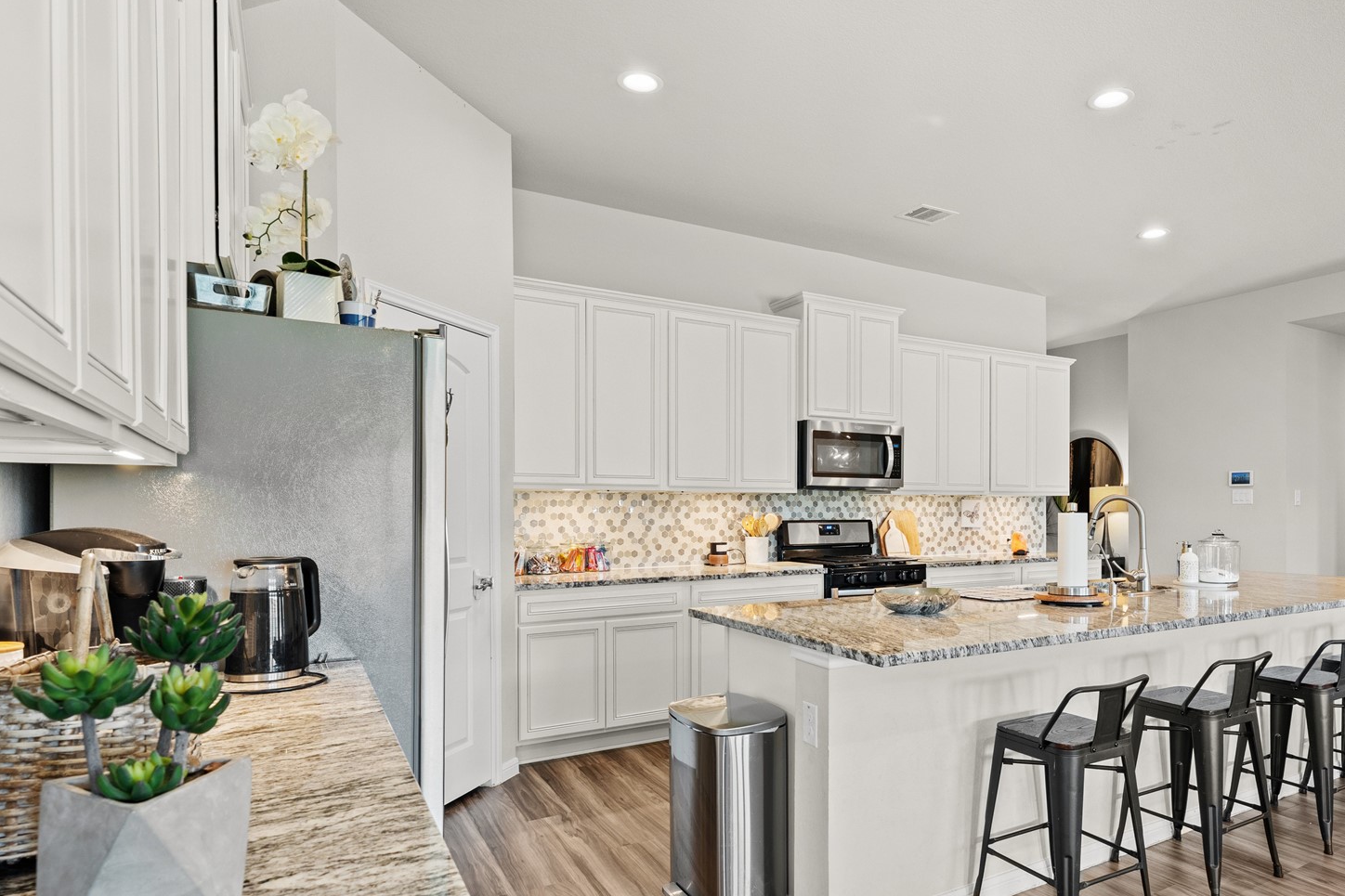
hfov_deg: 80.4
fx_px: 784
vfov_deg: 59.2
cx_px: 800
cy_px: 513
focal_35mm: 21
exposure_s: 1/1.67
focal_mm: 14
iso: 400
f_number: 8
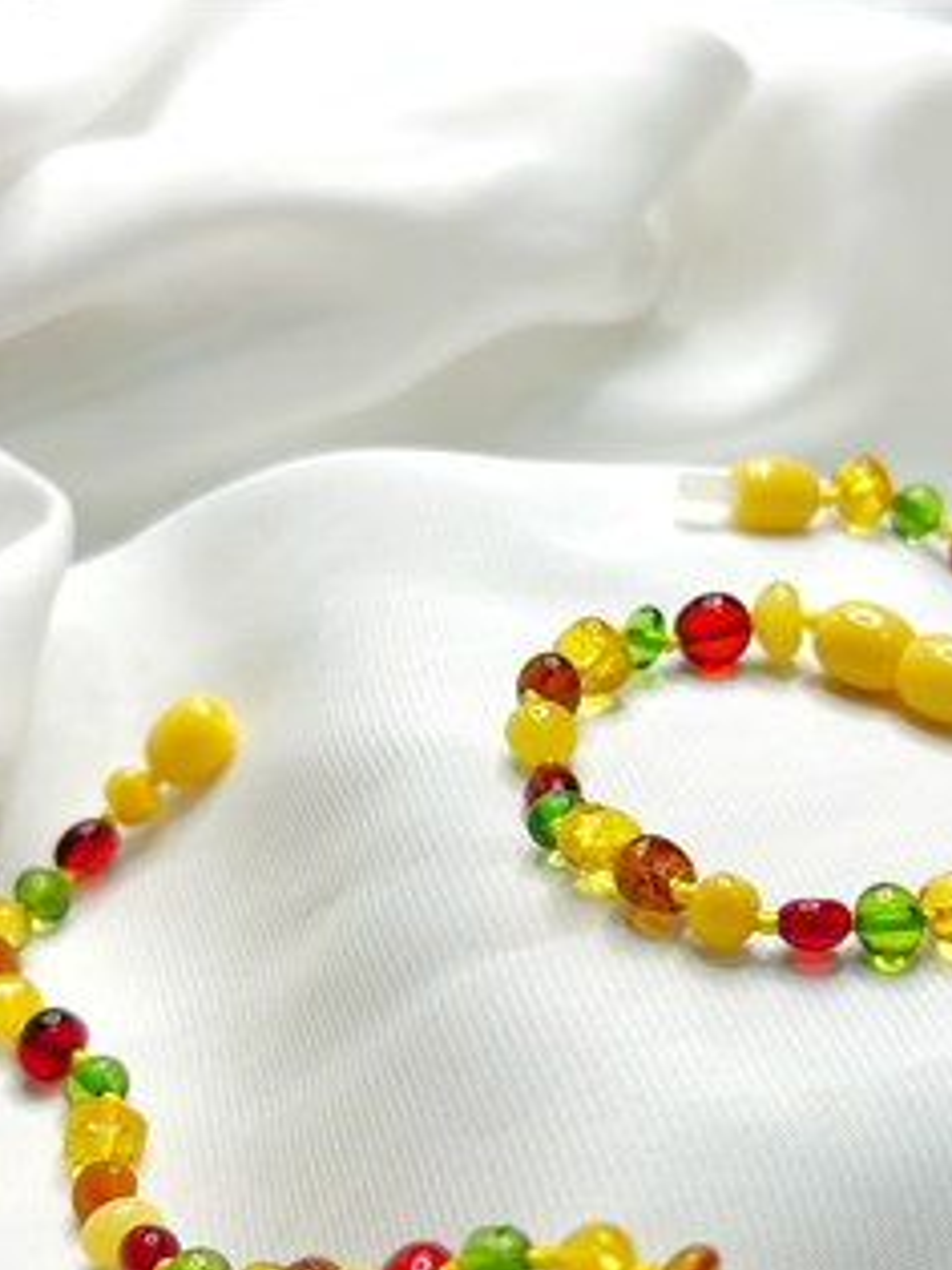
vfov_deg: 30.6
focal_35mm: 63
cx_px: 557
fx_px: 2312
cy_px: 820
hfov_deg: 23.2
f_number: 1.78
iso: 80
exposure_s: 1/100
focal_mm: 6.76
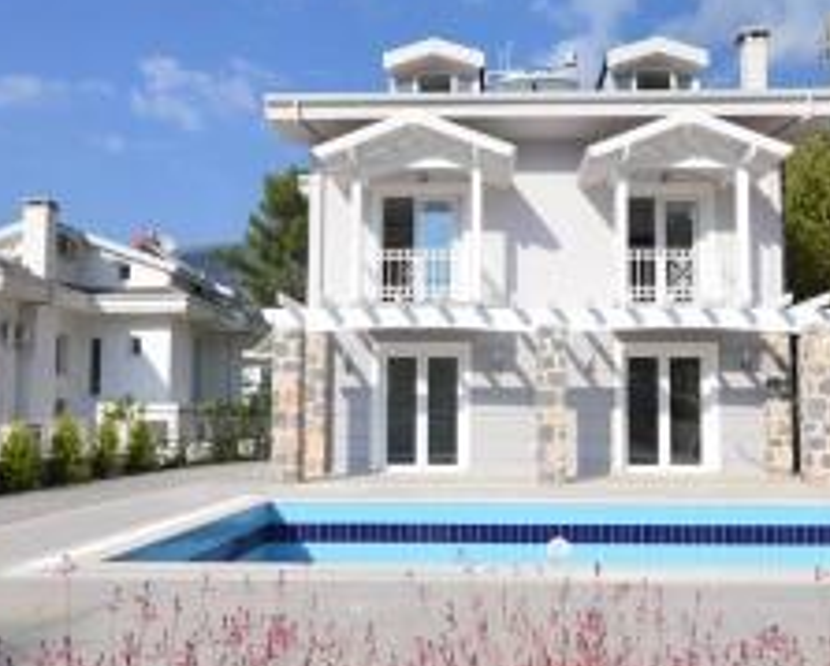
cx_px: 480
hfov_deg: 58.4
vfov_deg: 48.5
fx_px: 738
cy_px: 363
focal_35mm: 30
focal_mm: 10
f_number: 10
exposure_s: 1/320
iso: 200
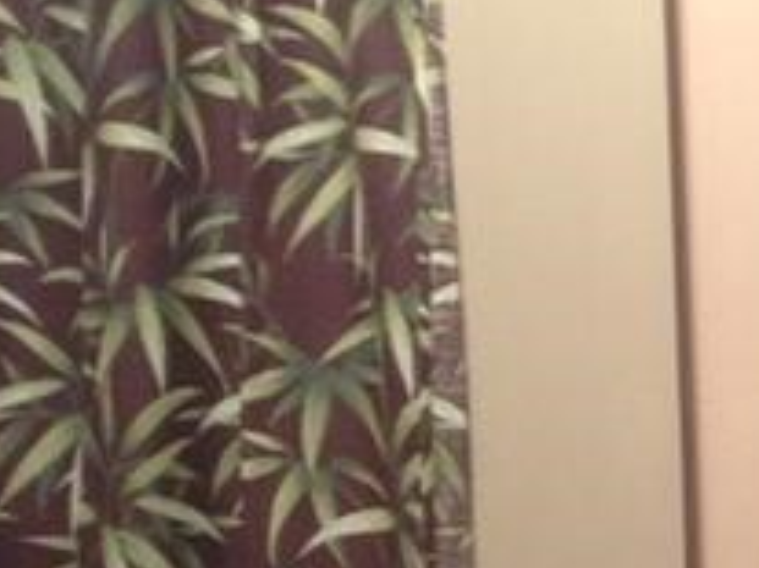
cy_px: 803
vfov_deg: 8.4
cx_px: 1514
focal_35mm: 173
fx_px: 3791
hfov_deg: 10.5
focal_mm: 4.28
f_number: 2.4
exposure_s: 1/30
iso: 64
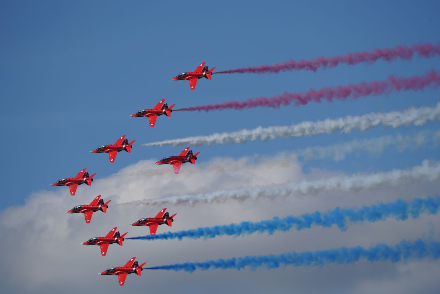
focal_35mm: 379
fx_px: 4633
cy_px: 147
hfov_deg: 5.4
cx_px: 220
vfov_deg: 3.6
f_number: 8
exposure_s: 1/640
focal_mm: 379
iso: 100
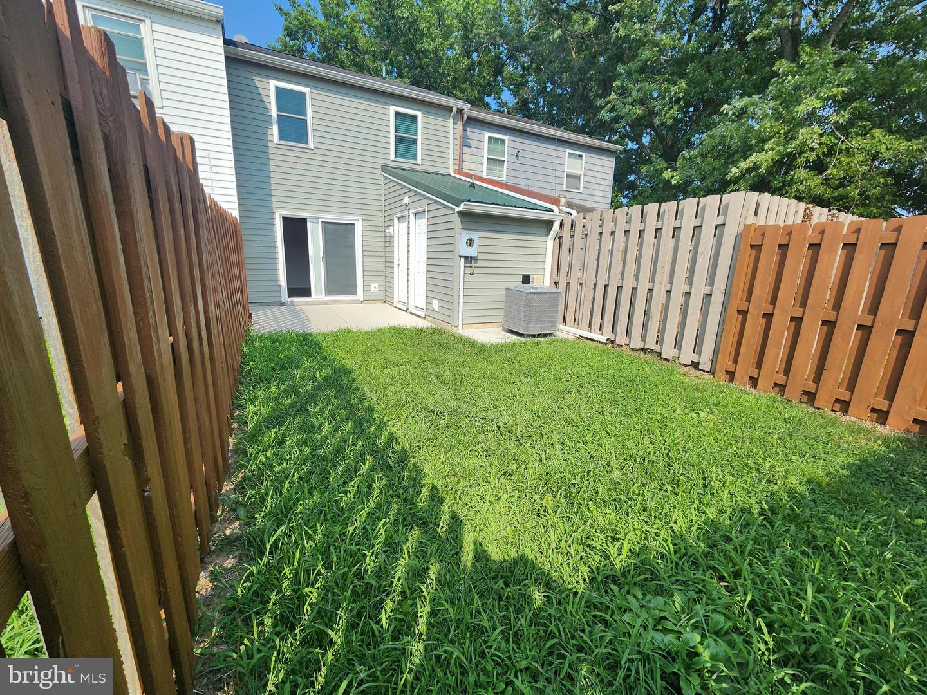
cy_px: 348
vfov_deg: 89.9
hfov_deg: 106.2
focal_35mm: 13
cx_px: 464
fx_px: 348
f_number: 2.2
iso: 50
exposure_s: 1/1148
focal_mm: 2.2
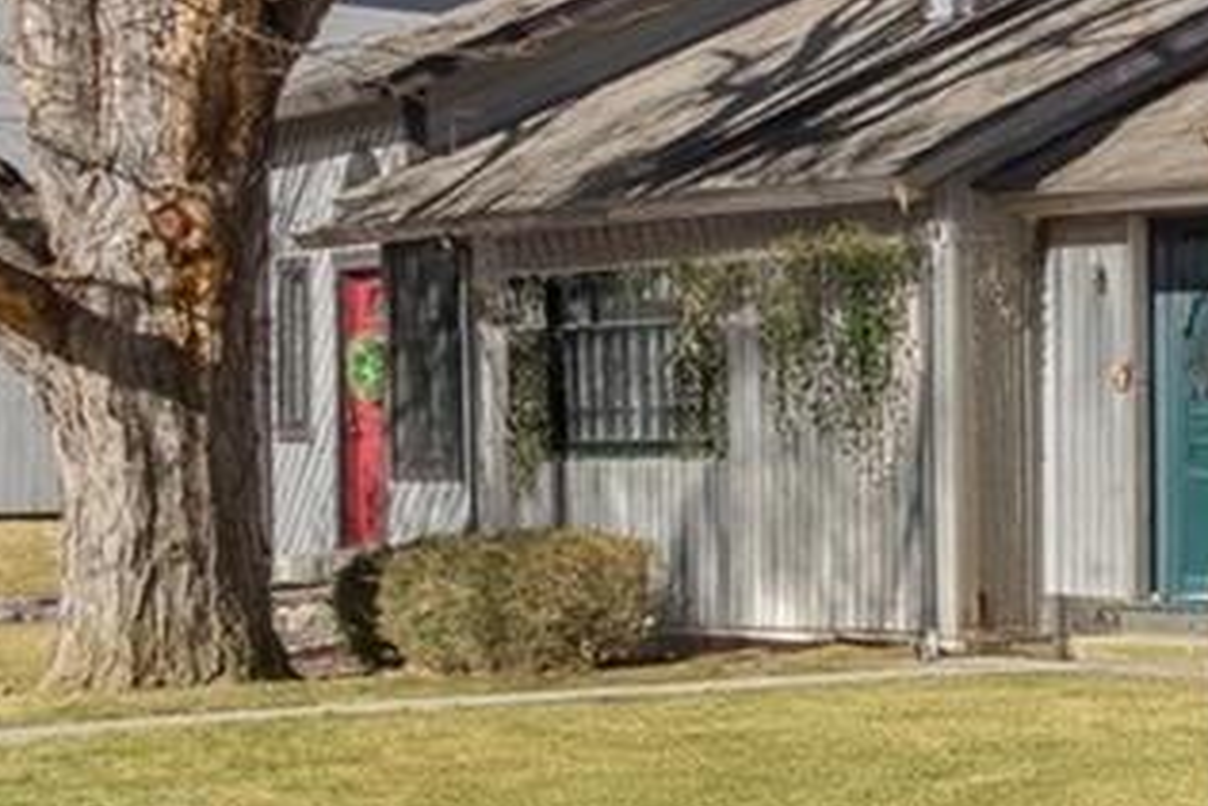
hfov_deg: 14.9
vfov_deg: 16.9
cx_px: 2901
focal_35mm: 81
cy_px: 420
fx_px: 2719
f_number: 7.1
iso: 100
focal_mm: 16
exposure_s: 1/125
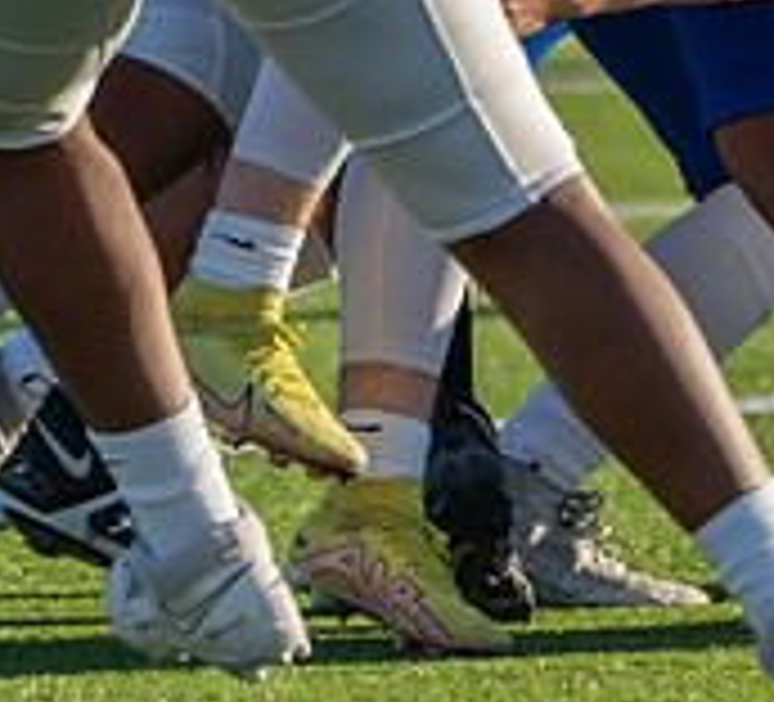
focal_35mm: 1174
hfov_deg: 1.6
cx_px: 920
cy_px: -299
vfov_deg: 1.4
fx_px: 28351
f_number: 5.6
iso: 500
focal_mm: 327
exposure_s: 1/1250
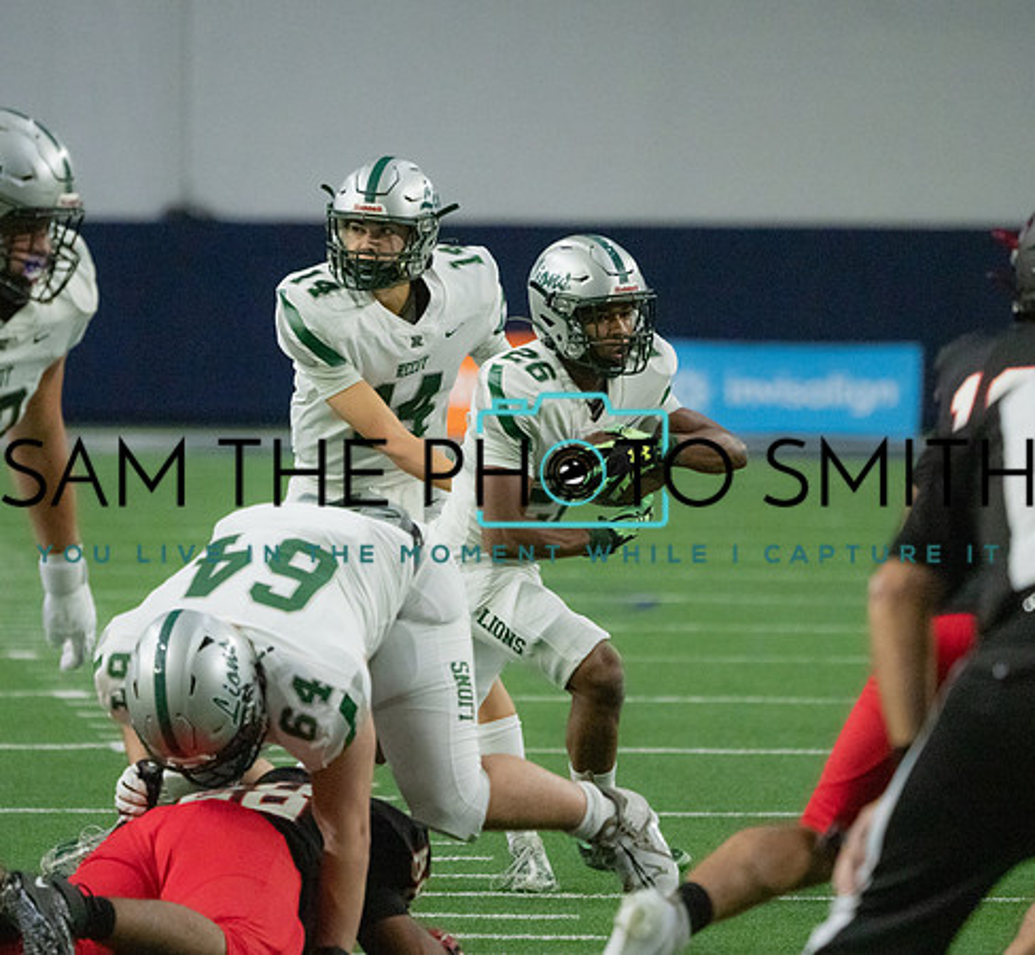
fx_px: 13014
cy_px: 435
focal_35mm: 400
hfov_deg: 4.6
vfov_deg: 4.2
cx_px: 517
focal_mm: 297
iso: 16000
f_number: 5.6
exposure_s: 1/1250
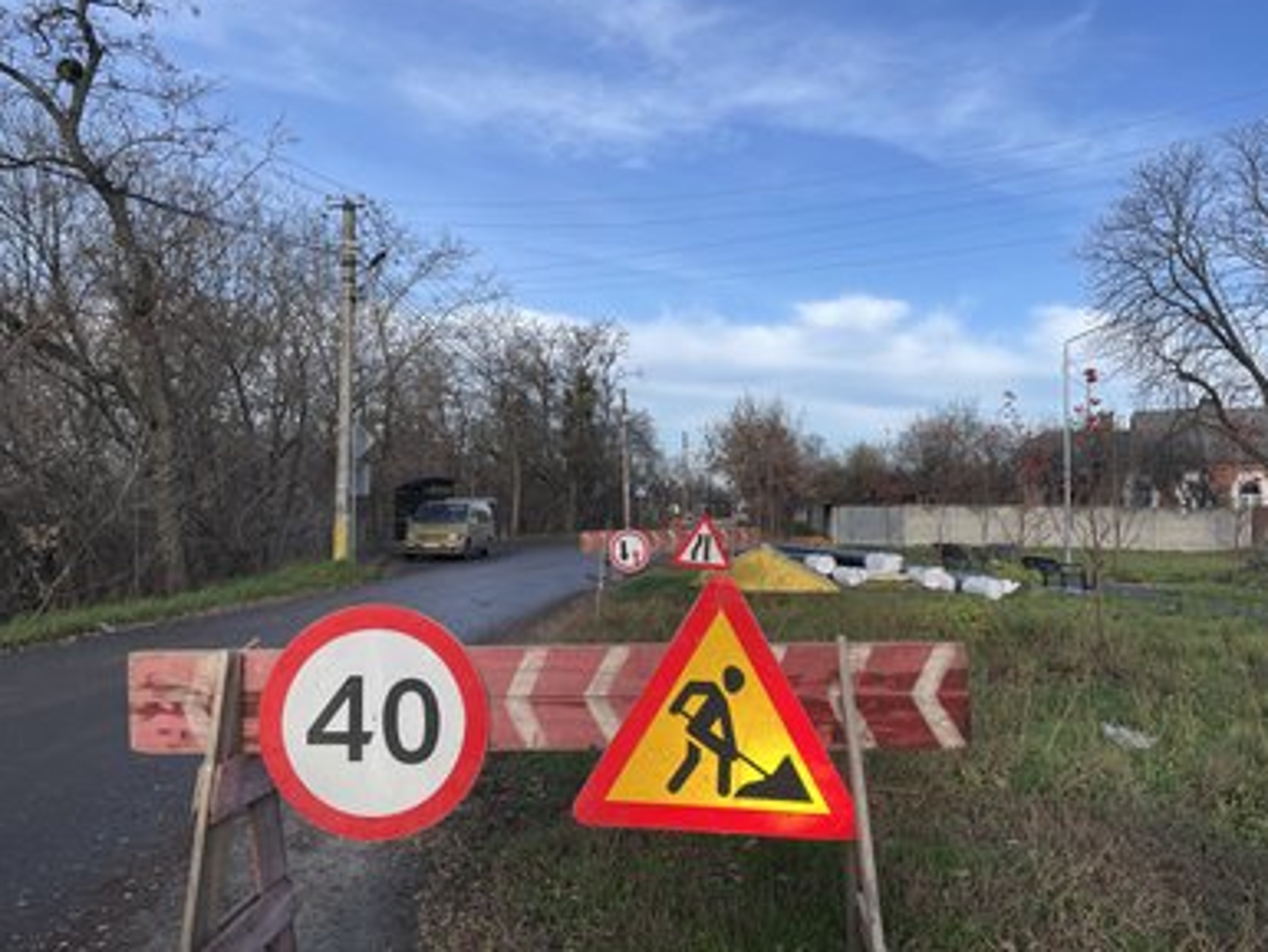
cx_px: 655
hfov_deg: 65.3
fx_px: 989
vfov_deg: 51.4
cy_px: 478
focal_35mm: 27
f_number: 1.6
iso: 32
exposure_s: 1/2020
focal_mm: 4.2
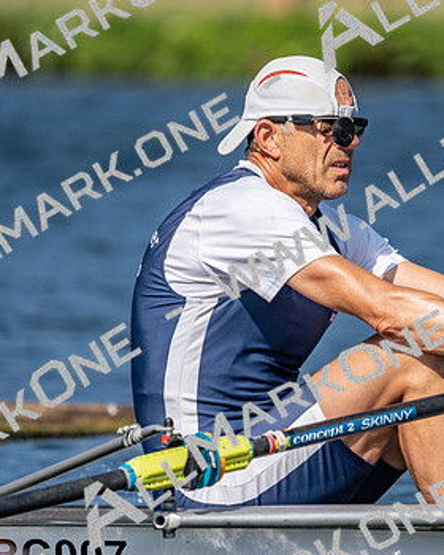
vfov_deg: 2.7
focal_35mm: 714
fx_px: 11728
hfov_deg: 2.2
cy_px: 305
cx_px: 406
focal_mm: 459
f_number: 6.3
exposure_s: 1/2000
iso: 200
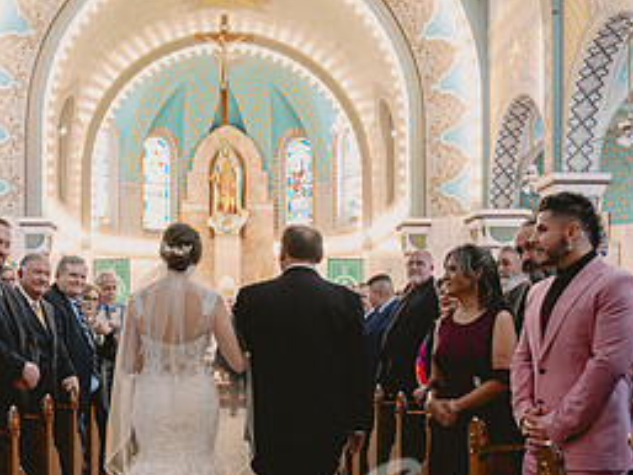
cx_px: 278
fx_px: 951
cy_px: 319
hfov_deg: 36.8
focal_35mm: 52
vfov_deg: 27.9
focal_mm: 24
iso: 1600
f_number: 2.8
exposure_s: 1/50
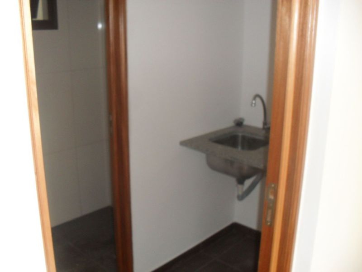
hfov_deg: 52.6
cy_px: 136
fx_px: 366
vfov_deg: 40.7
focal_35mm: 35
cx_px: 181
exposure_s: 1/45
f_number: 3.2
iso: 200
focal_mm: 6.3
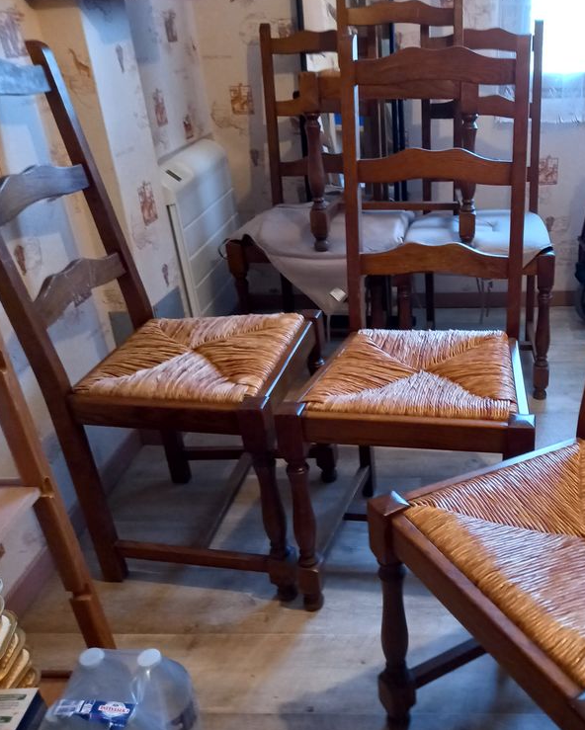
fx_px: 714
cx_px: 441
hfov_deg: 43.1
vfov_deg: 54.2
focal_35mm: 33
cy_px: 364
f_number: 2
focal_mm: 4.6
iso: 640
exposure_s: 1/20
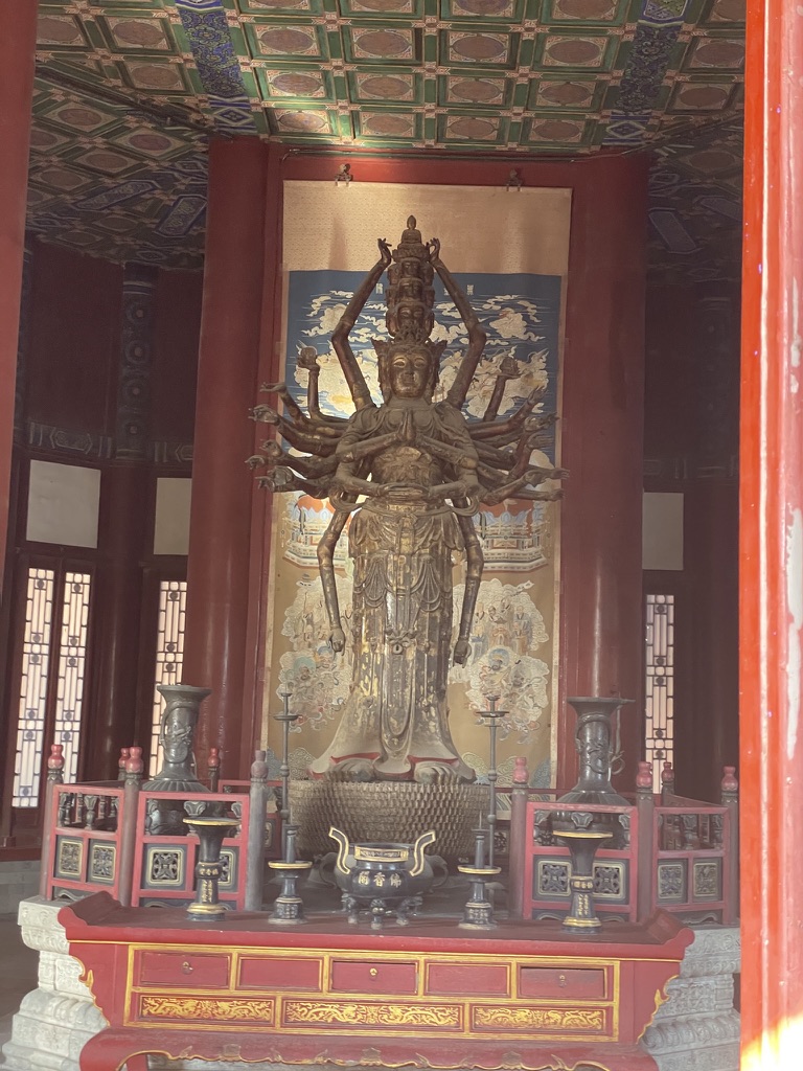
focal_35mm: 52
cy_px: 536
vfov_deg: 36.8
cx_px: 402
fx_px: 1608
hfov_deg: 28.0
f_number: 2
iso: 200
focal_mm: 6
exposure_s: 1/63
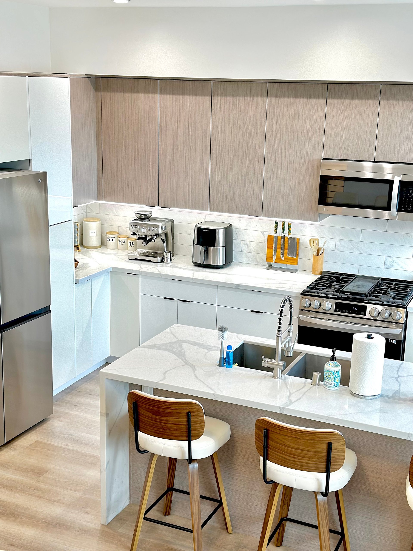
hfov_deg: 30.3
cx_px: 206
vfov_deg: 39.7
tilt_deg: -14.7
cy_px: 276
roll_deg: -1.5
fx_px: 763
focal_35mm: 48
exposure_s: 1/60
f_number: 1.78
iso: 160
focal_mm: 6.86
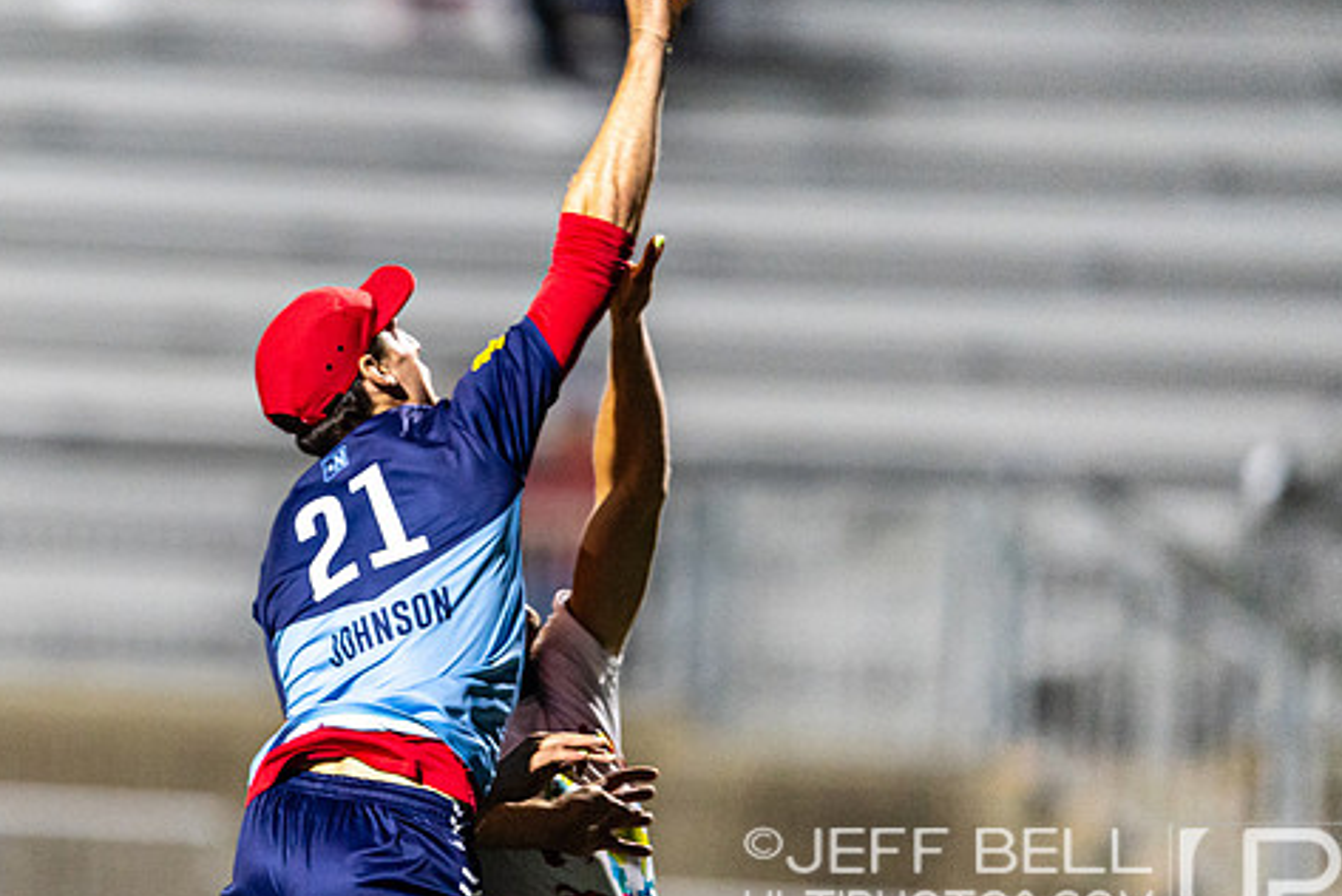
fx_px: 23834
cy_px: 372
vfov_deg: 2.2
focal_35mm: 639
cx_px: 307
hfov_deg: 3.2
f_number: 2.8
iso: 4000
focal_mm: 400
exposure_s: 1/800
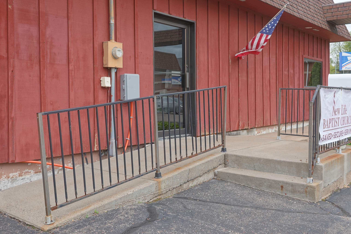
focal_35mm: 37
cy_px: 101
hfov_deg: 51.9
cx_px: 172
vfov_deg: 35.9
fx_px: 361
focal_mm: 11.51
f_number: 3.2
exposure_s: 1/250
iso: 100
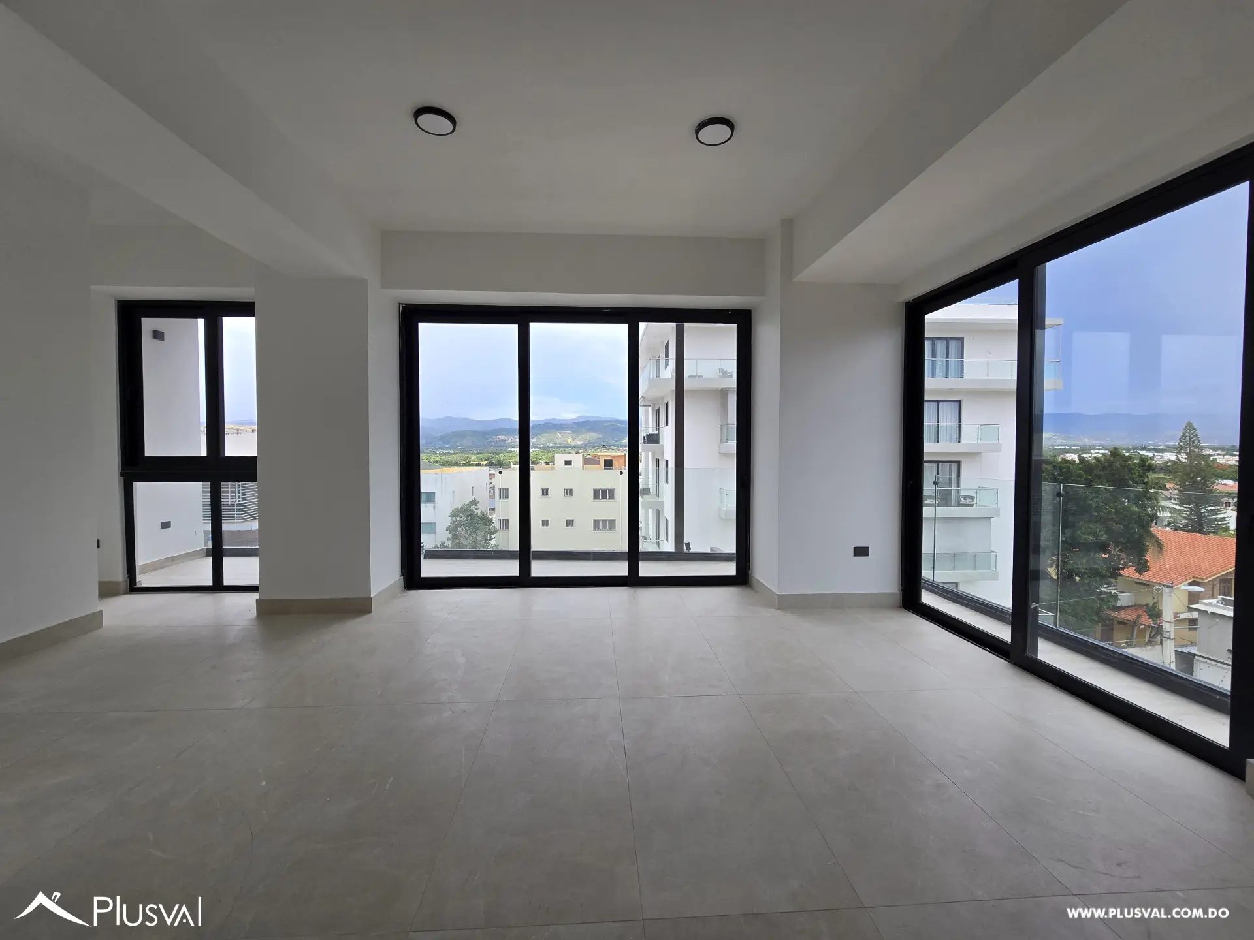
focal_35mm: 13
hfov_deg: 106.2
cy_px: 470
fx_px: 471
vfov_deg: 89.9
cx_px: 627
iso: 50
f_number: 2.2
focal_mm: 2.2
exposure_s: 1/832
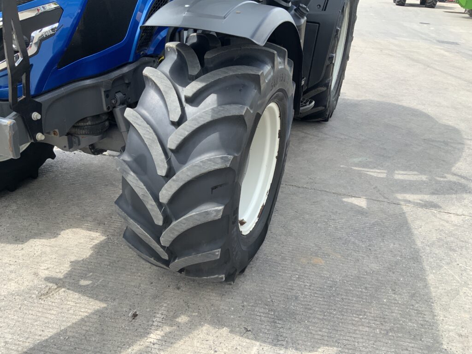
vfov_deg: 48.2
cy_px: 177
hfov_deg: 61.7
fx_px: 395
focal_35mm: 29
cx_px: 236
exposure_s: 1/545
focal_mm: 3
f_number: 1.8
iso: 16
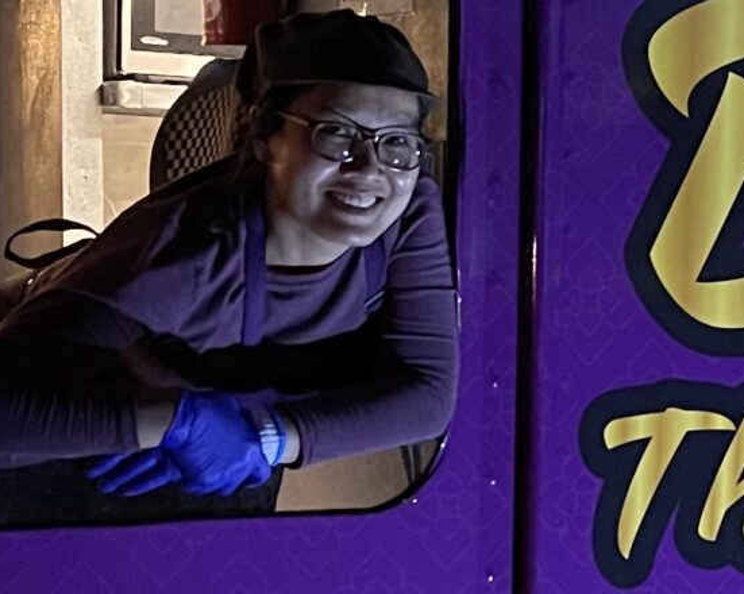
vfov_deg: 13.0
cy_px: 475
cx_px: 786
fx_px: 2596
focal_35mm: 118
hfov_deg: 15.9
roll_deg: -1.6
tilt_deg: -6.9
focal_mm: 5.1
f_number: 1.6
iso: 1000
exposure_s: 1/30
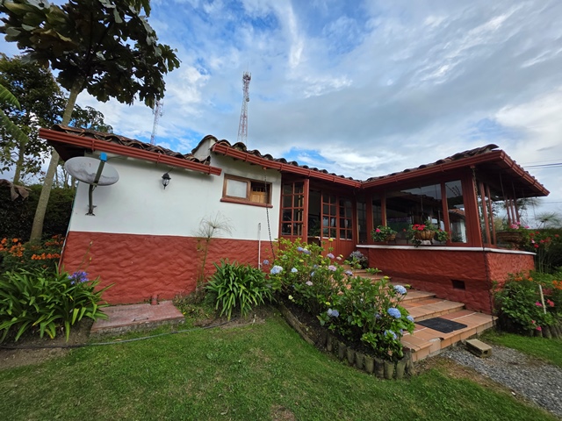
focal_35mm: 13
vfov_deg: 89.9
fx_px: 211
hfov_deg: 106.2
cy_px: 210
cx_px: 281
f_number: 1.9
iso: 125
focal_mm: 2.2
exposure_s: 1/2000
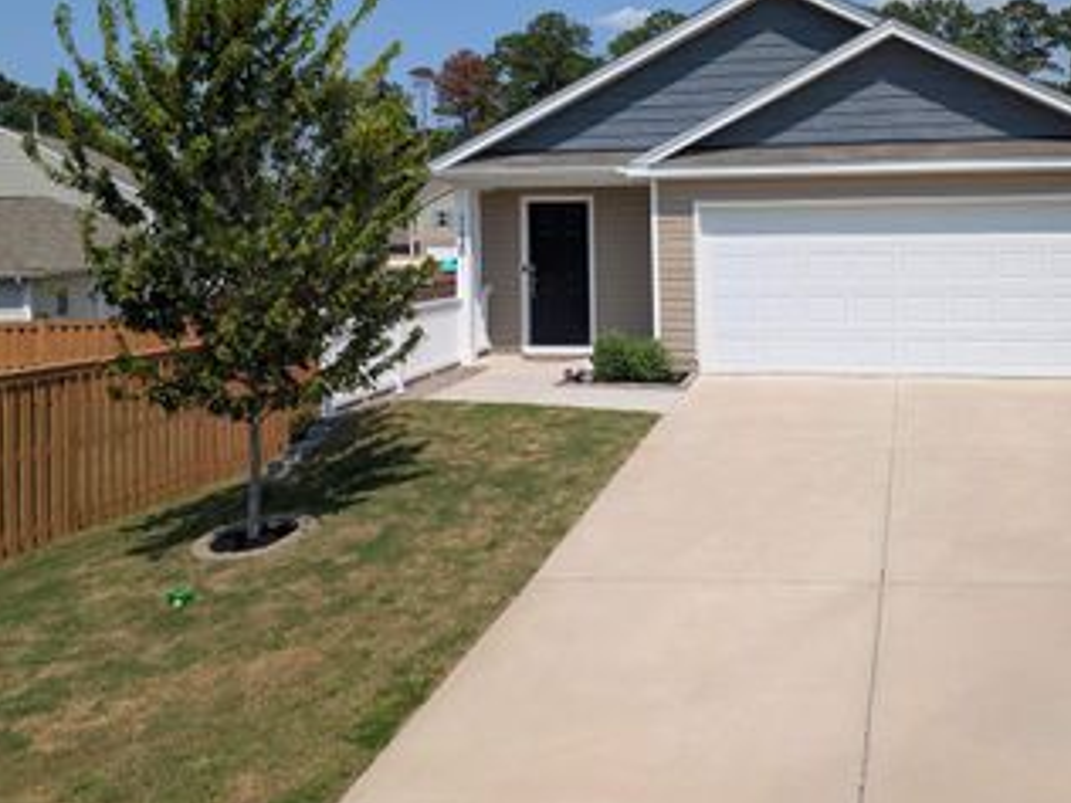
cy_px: 230
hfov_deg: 48.4
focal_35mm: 38
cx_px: 681
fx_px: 1176
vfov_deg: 37.1
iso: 21
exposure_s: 1/1517
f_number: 1.68
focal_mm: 6.9
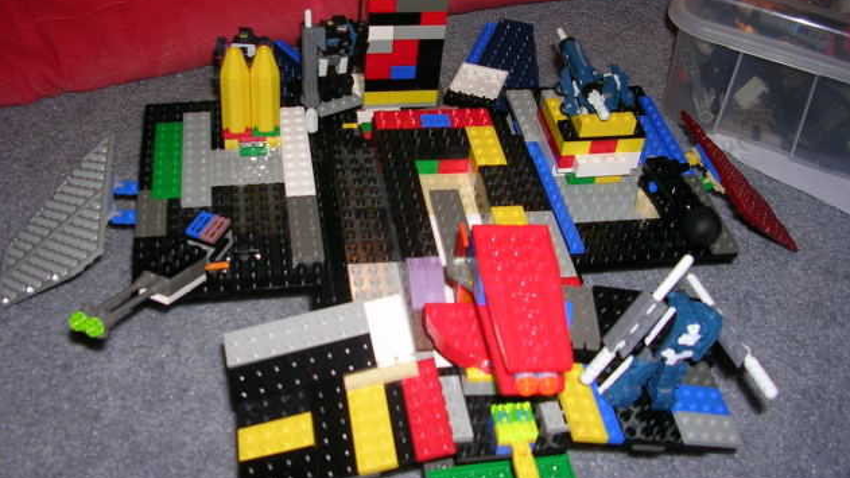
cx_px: 420
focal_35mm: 42
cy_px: 184
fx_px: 947
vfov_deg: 28.3
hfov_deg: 48.4
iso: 50
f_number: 2.8
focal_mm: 5.8
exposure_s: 1/60.1
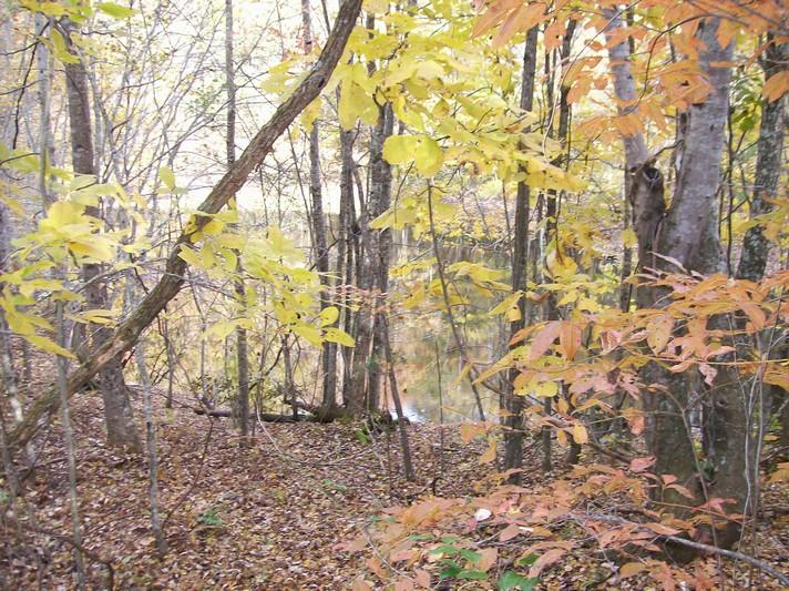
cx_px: 394
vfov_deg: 39.6
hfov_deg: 51.4
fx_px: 820
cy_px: 296
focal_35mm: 36
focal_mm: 6
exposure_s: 1/103
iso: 140
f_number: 2.7
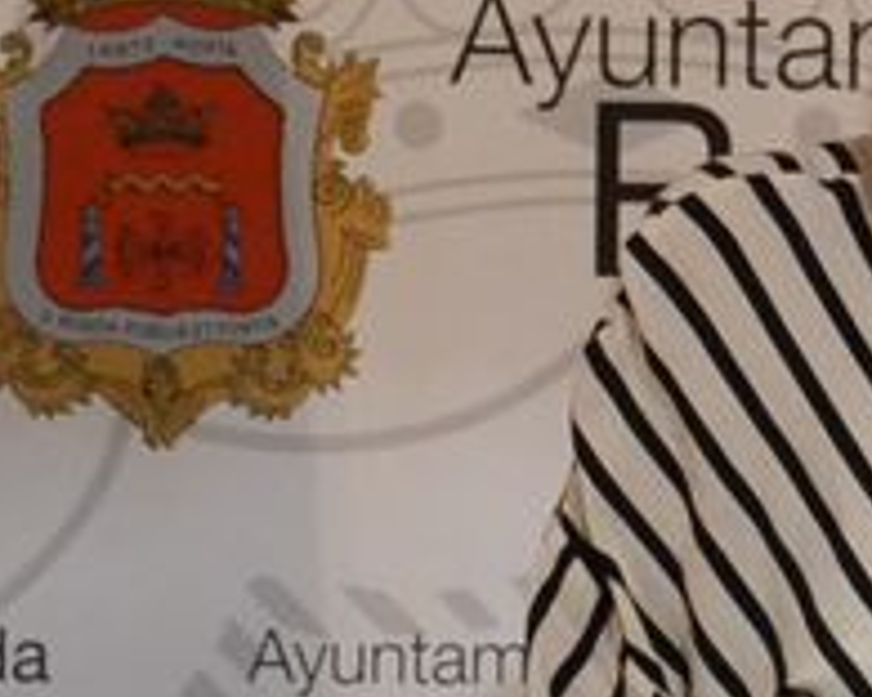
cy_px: 706
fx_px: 5807
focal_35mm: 225
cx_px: 738
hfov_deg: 8.6
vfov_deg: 6.8
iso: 3200
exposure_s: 1/100
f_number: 5
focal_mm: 26
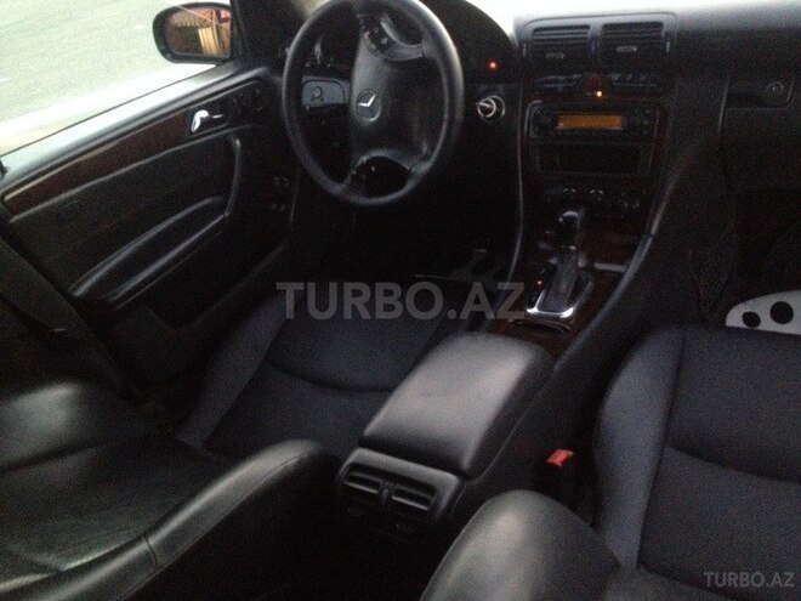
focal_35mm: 35
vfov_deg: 40.7
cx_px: 400
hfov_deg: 52.6
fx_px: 810
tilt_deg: -33.6
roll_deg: +14.9
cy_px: 300
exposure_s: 1/15
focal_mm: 4.28
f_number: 2.4
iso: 800
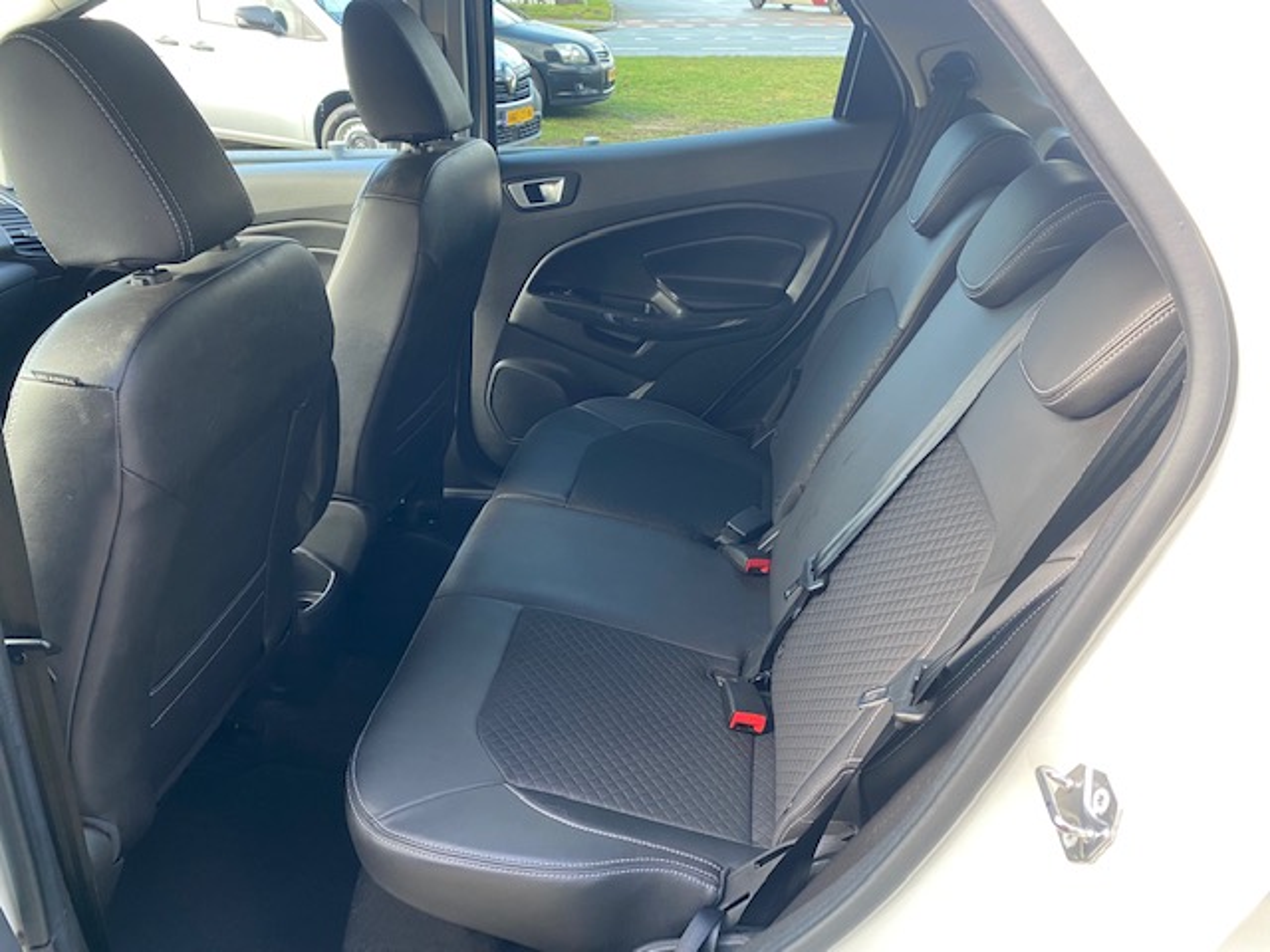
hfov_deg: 67.3
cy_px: 476
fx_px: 954
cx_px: 635
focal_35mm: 26
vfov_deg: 53.1
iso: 160
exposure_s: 1/60
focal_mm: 4.25
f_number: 1.8
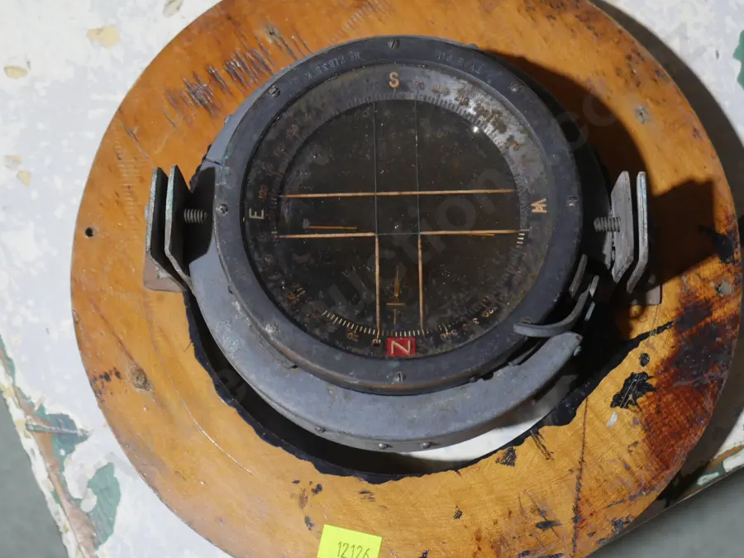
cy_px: 289
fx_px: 1419
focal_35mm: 66
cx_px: 357
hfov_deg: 29.4
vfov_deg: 22.3
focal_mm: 29
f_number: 5.4
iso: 800
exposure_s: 1/60
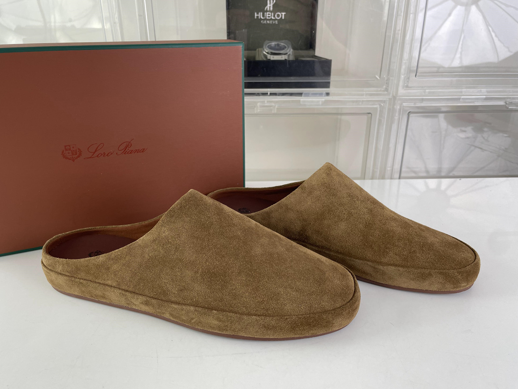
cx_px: 250
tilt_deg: -23.8
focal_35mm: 27
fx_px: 404
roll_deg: +0.5
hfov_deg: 65.3
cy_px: 201
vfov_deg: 51.3
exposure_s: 1/100
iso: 32
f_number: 1.6
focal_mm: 4.2
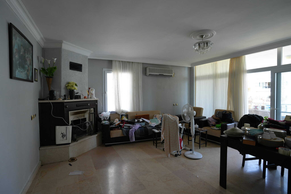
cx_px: 146
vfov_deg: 70.4
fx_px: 137
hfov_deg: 93.3
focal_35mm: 17
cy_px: 97
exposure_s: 1/160
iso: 500
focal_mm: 17
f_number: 4
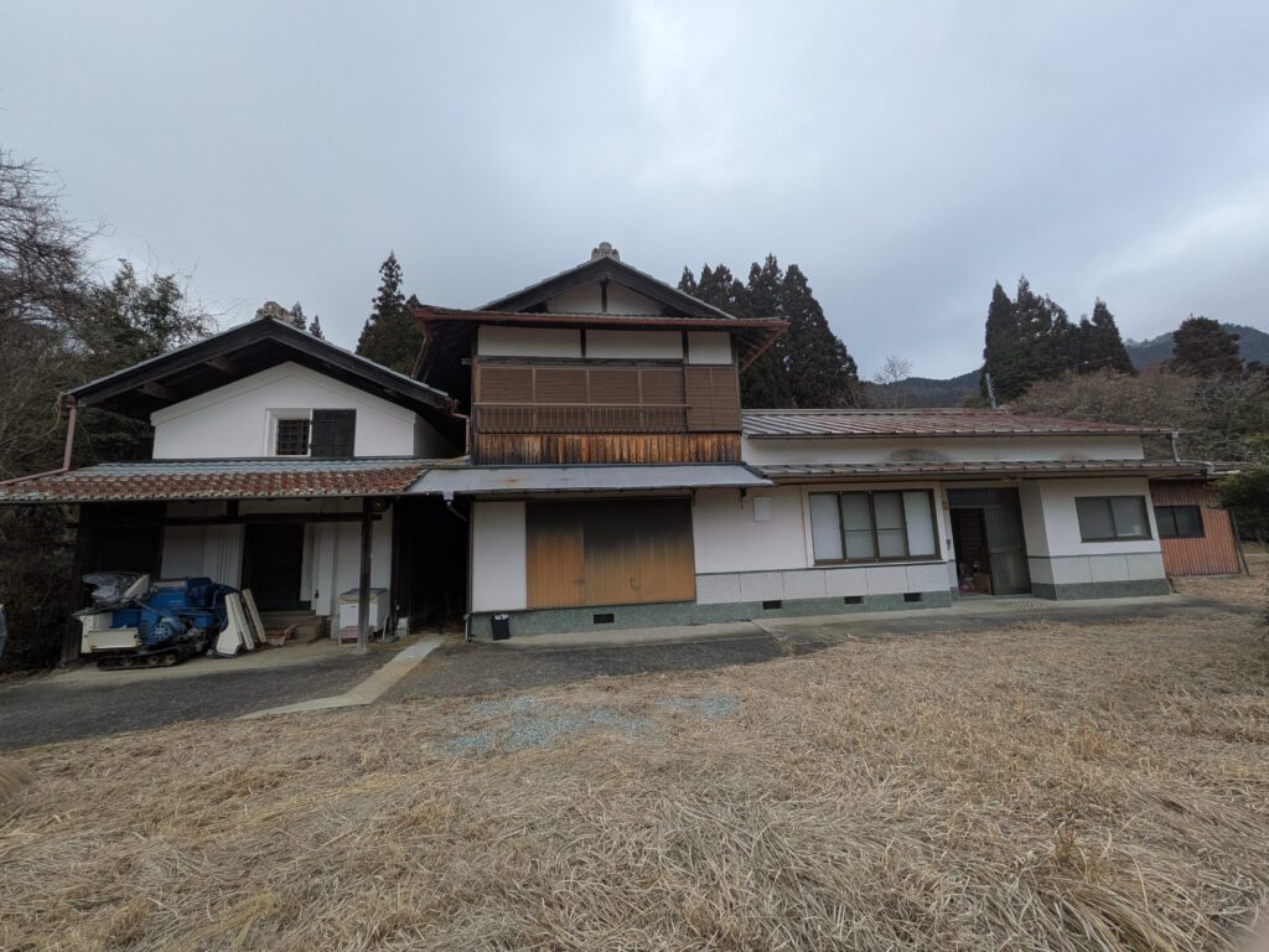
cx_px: 634
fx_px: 513
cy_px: 476
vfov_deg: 85.7
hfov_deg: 102.1
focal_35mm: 14
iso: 51
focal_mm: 1.83
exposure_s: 1/1046
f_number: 2.2
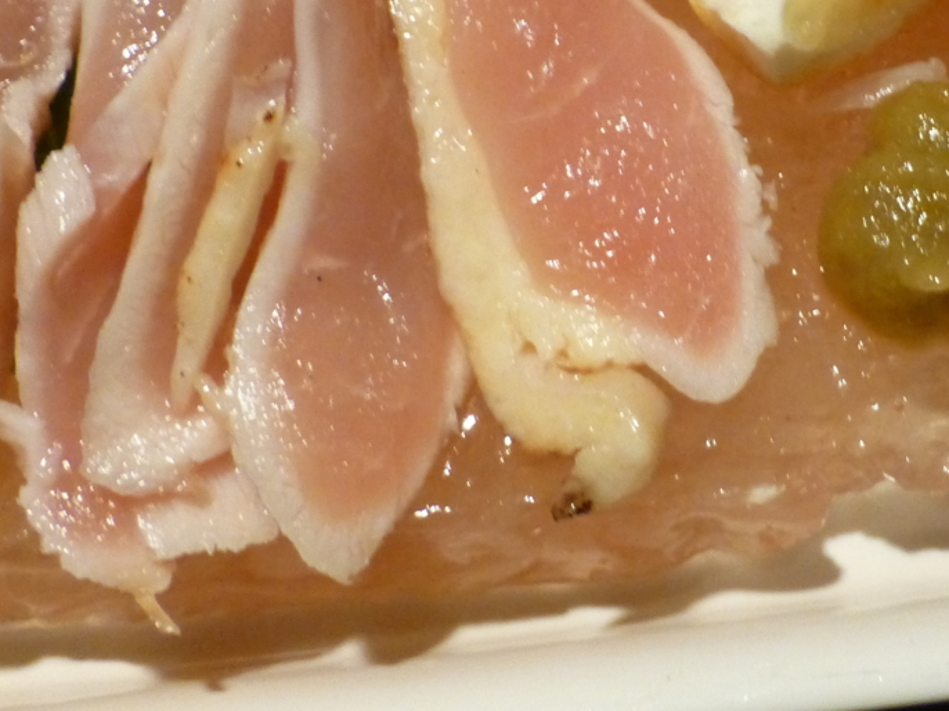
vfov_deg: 25.4
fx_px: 1535
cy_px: 90
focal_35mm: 56
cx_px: 724
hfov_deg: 33.6
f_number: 3.3
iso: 400
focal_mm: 4.3
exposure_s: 1/30
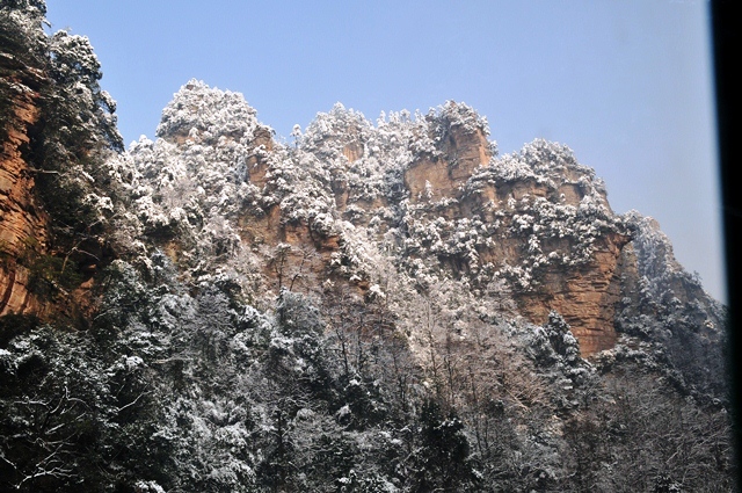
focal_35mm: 34
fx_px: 710
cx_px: 371
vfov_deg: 38.3
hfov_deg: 55.2
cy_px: 246
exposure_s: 1/320
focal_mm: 23
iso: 200
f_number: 5.6
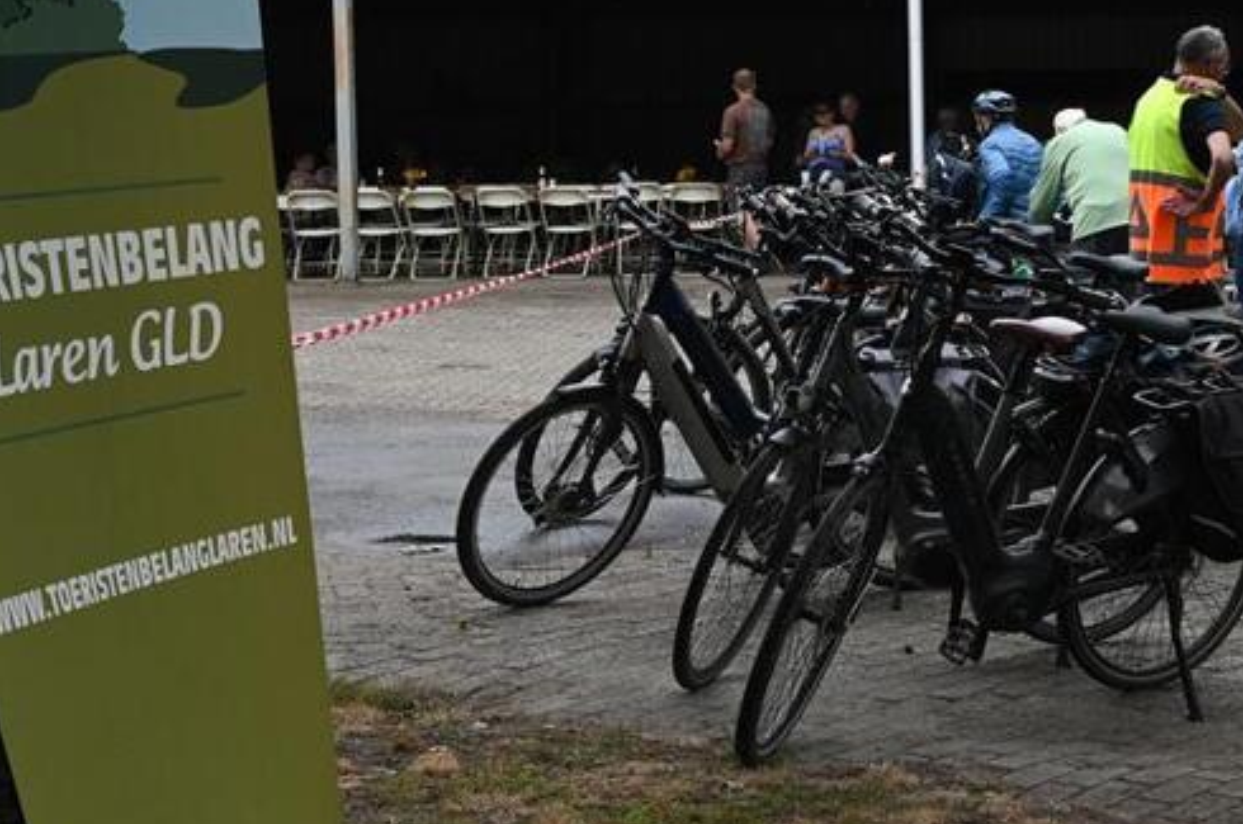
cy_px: 316
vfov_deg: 17.6
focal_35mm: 77
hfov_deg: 25.9
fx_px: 2654
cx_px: 1007
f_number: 7.1
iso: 640
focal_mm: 38
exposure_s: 1/200
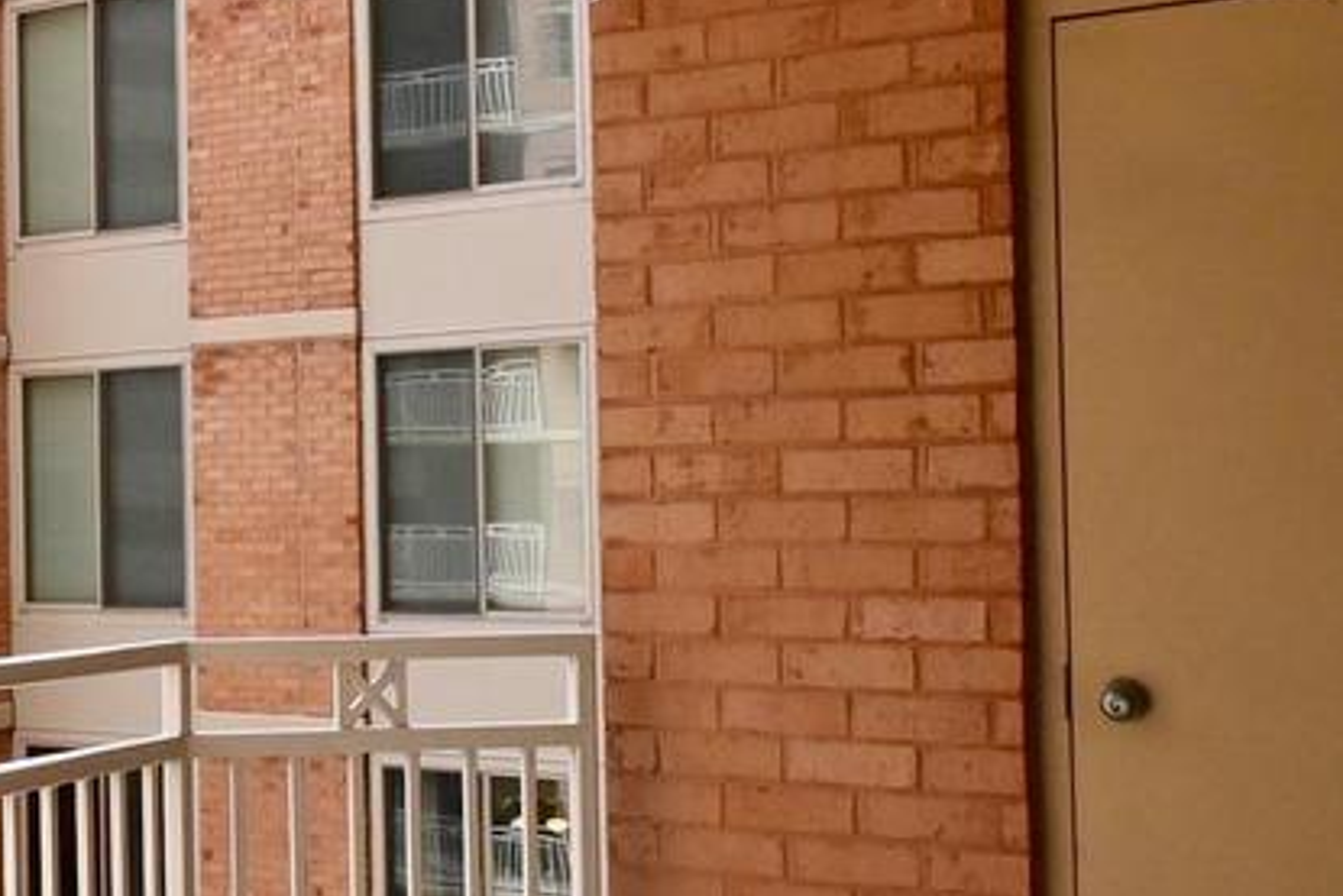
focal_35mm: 52
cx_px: -123
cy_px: 395
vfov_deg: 26.0
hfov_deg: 33.4
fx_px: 1940
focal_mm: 10
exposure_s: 1/1000
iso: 280
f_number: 7.1
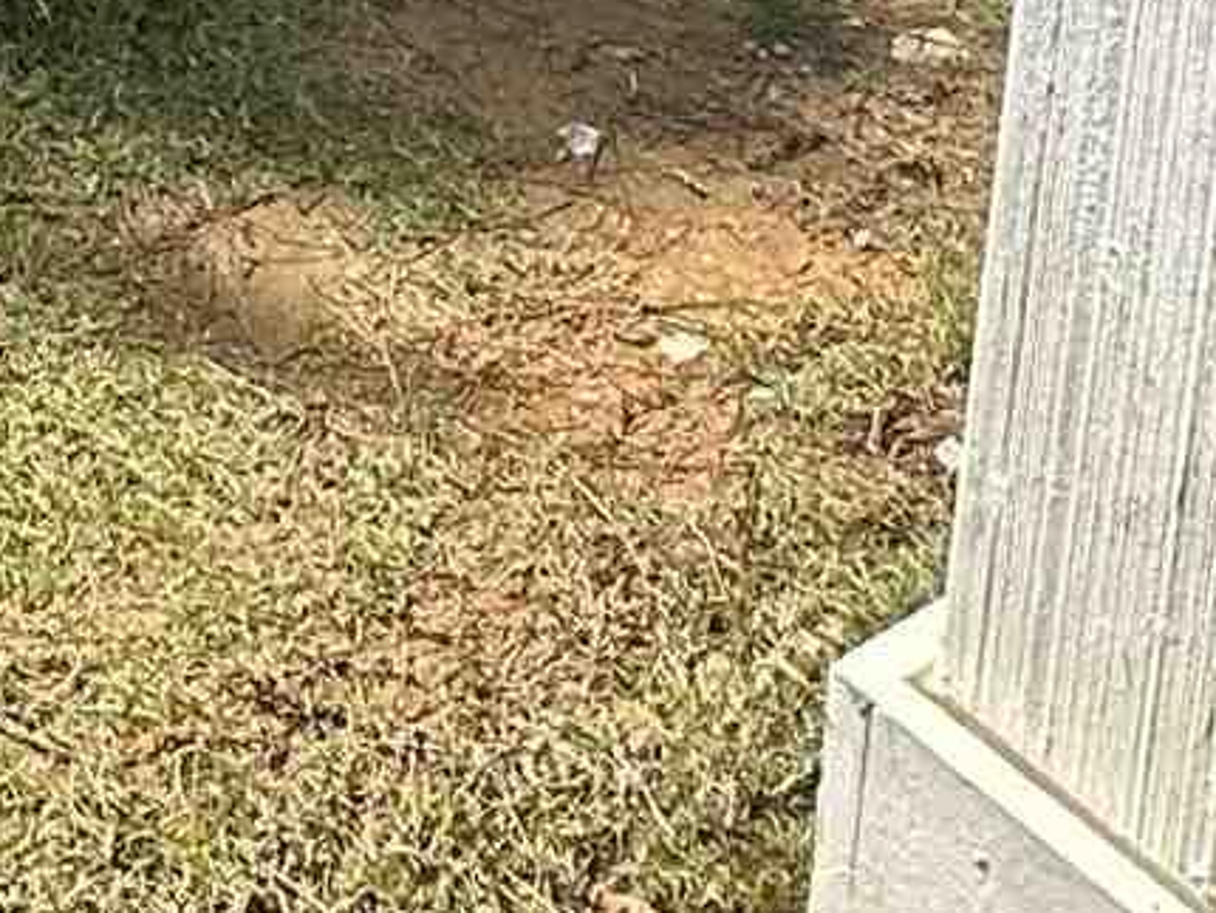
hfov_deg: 18.6
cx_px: -243
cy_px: -1422
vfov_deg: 11.6
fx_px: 3515
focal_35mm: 100
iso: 40
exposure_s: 1/769
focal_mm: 2.22
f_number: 2.2
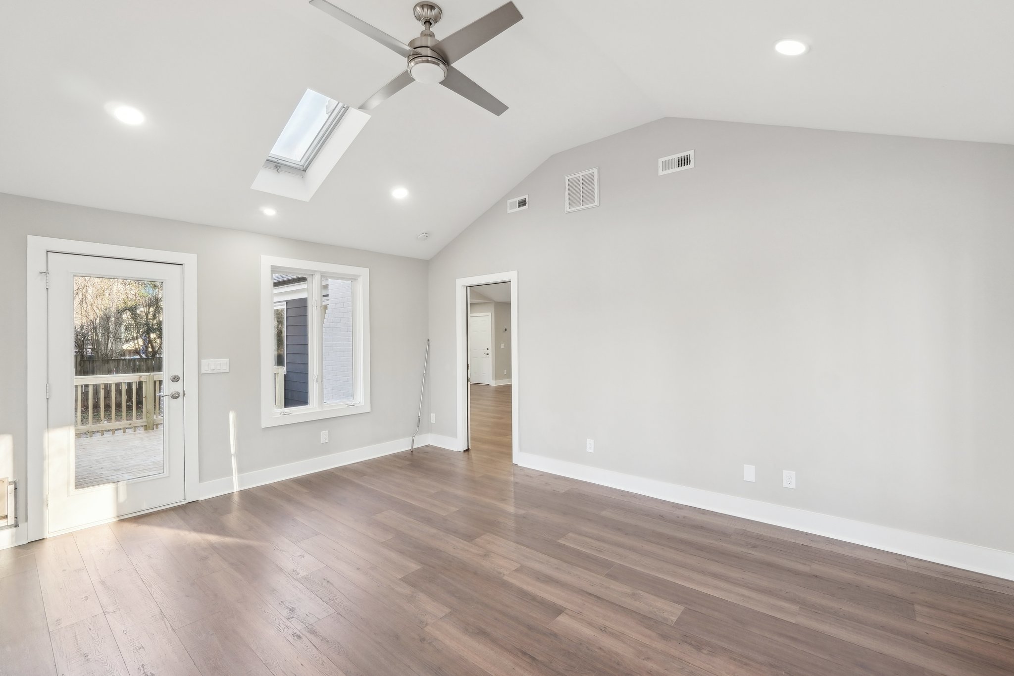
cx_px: 507
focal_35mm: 15
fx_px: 422
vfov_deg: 77.3
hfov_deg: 100.4
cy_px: 338
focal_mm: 10
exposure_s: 1/15
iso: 400
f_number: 8
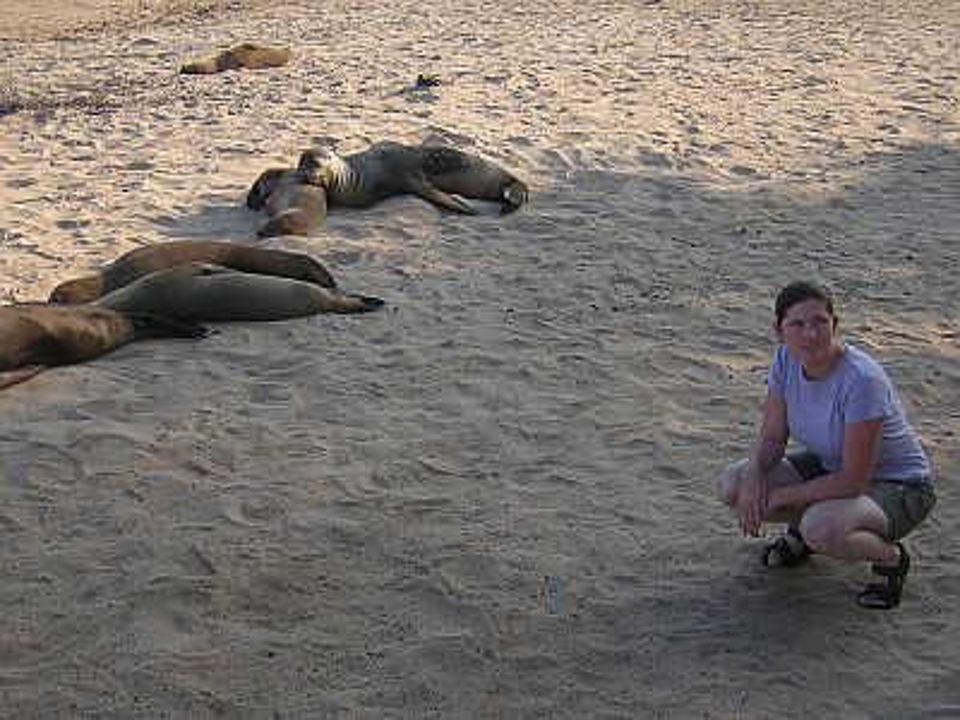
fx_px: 1719
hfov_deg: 31.2
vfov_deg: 23.7
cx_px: 480
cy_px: 360
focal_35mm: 62
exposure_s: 1/402
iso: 100
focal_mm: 8.1
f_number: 3.4
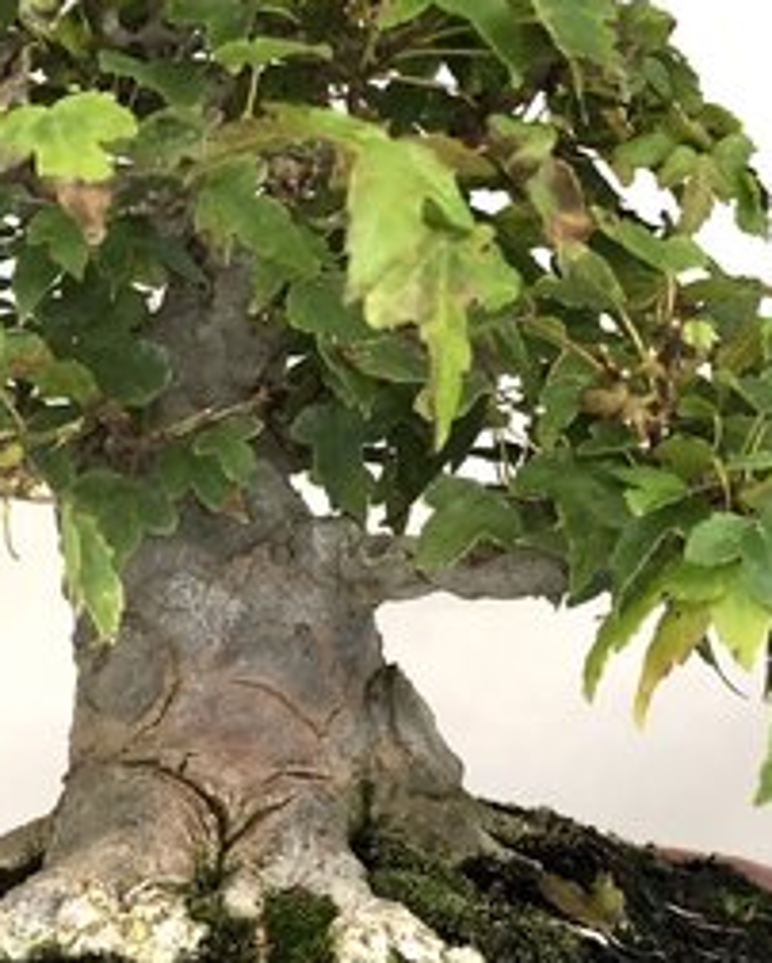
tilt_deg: -2.1
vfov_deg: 29.1
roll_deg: +2.7
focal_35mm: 65
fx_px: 1854
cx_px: 118
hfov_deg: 23.1
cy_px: 573
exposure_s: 1/15
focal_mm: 3.99
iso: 80
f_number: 1.8
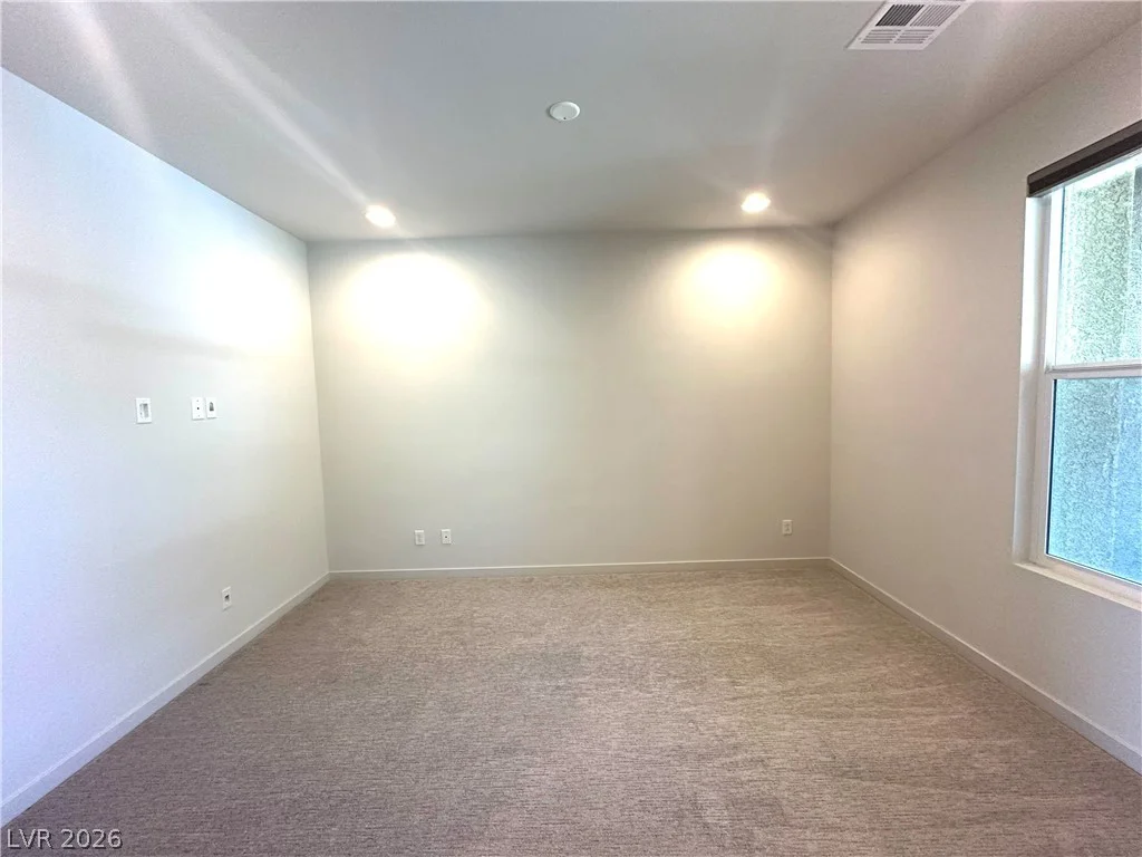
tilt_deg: -4.2
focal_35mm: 14
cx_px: 571
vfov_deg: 85.7
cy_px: 428
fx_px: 462
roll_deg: +2.1
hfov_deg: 102.1
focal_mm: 2.22
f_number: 2.2
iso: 250
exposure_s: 1/120
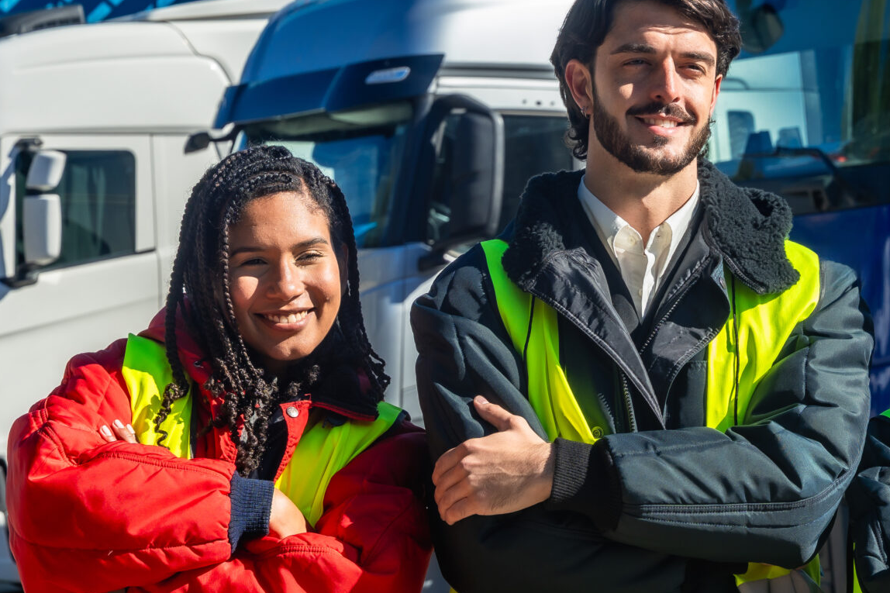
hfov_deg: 14.1
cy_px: 247
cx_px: 623
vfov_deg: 9.5
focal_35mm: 145
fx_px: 3584
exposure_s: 1/200
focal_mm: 65
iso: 100
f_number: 8
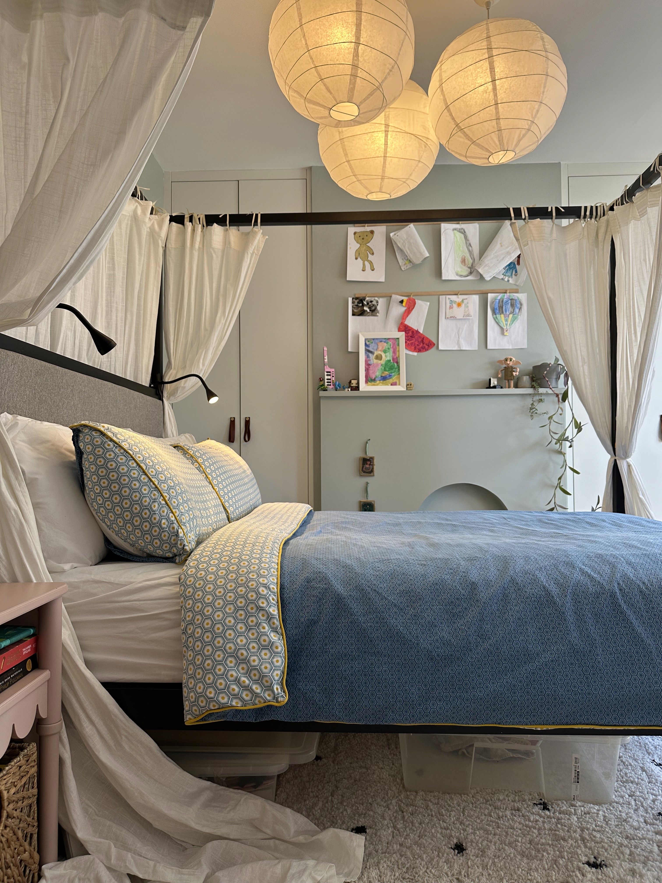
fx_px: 612
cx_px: 331
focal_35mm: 24
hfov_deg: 56.8
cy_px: 442
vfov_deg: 71.6
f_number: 1.78
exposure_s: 1/121
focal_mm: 6.86
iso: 80
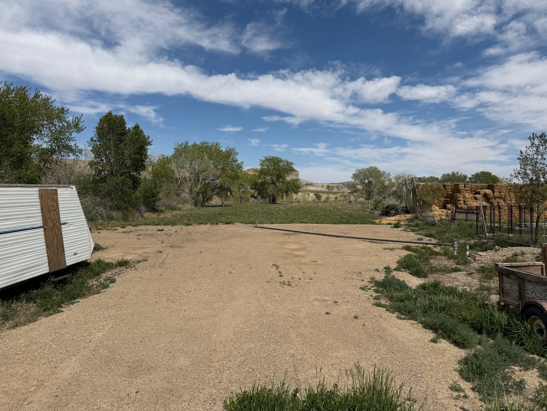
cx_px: 274
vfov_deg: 56.8
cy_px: 206
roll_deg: -1.5
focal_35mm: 24
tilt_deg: -2.7
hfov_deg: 71.6
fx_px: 379
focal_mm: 6.76
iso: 80
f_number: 1.78
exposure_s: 1/10309
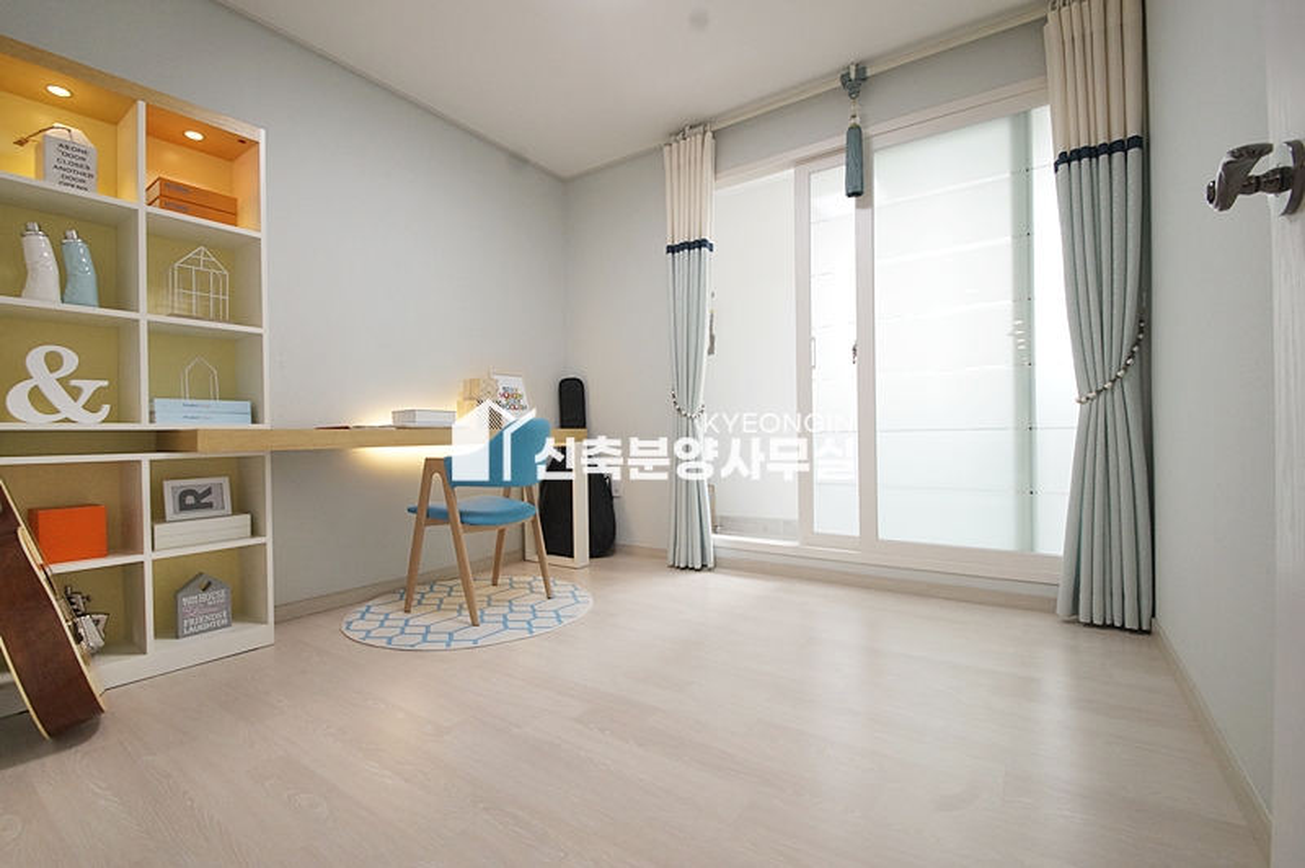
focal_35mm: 15
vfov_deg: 77.2
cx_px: 652
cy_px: 434
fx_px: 543
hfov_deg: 100.4
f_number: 9
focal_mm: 10
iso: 800
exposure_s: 1/30
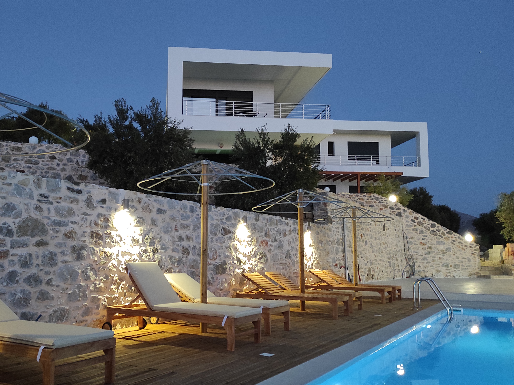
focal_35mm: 32
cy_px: 208
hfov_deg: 56.4
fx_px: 475
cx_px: 205
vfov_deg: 44.1
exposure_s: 1/20
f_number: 1.89
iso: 1332
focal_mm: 5.43
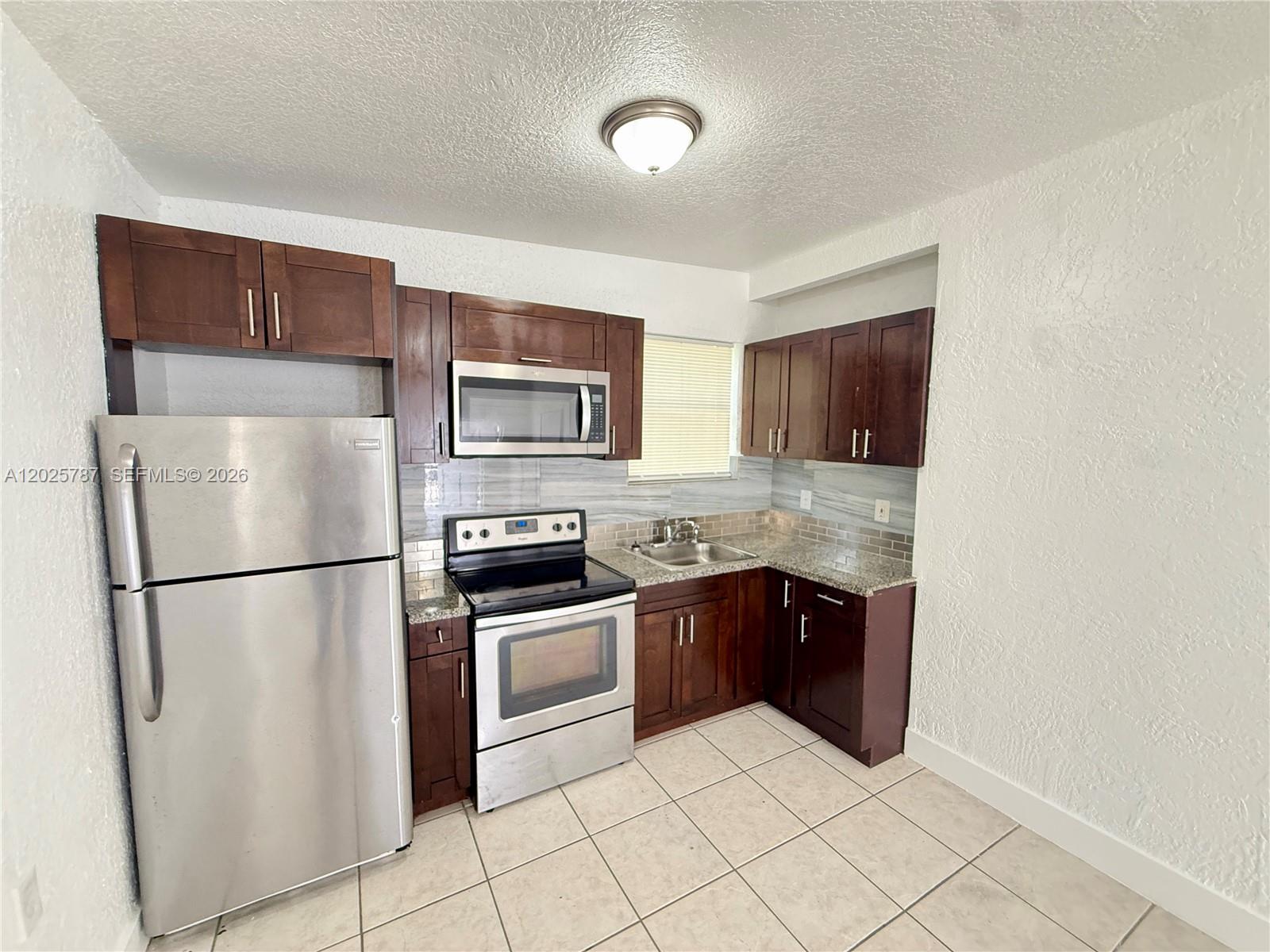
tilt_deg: -4.8
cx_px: 635
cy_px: 476
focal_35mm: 14
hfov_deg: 102.1
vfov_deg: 85.7
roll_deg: -0.7
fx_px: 514
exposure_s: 1/60
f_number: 2.2
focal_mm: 2.22
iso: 500
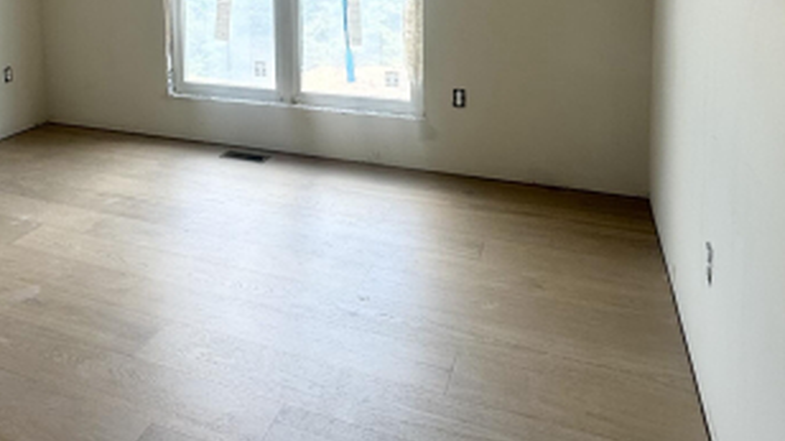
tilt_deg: -4.3
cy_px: -8
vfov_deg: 32.5
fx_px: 687
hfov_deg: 57.6
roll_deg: +2.0
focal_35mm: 33
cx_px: 236
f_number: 2.2
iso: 40
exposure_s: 1/99
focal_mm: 2.22
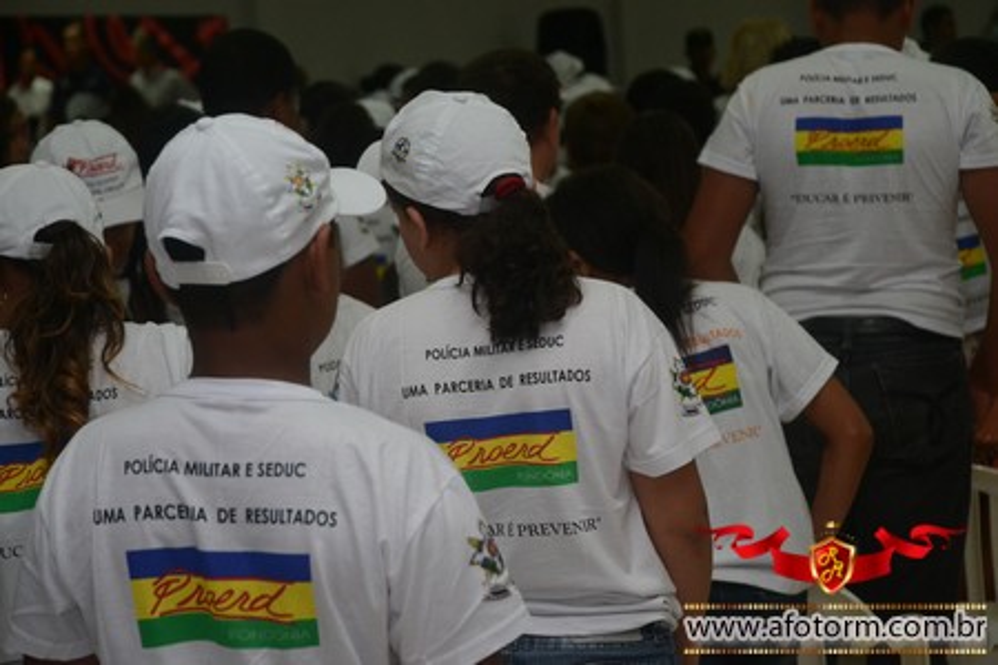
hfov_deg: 18.2
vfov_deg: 12.2
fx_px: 3119
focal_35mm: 112
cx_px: 499
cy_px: 332
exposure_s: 1/100
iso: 1600
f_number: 5.3
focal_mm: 75
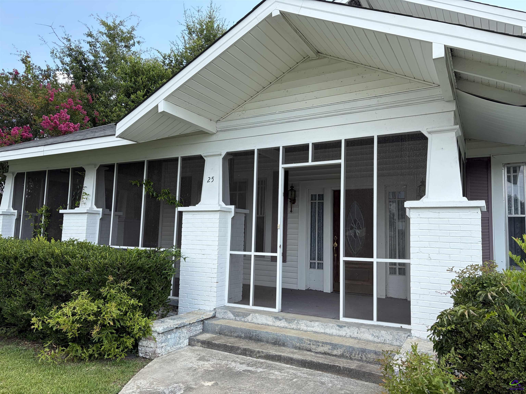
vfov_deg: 53.1
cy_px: 197
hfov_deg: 67.3
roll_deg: -1.6
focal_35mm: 26
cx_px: 263
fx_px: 395
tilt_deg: +5.6
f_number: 1.6
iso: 50
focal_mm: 5.96
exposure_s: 1/1032
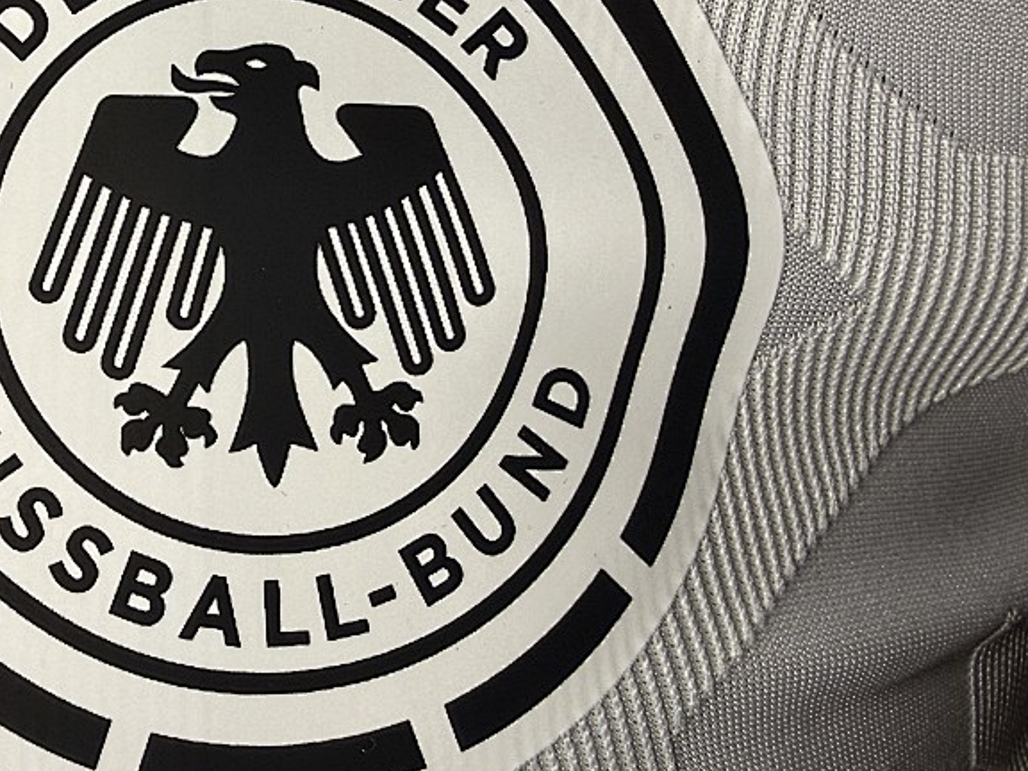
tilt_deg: -14.1
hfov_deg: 41.6
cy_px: 175
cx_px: 346
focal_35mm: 45
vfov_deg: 31.5
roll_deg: +7.8
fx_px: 1336
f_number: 2.2
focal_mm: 2.22
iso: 40
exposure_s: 1/163
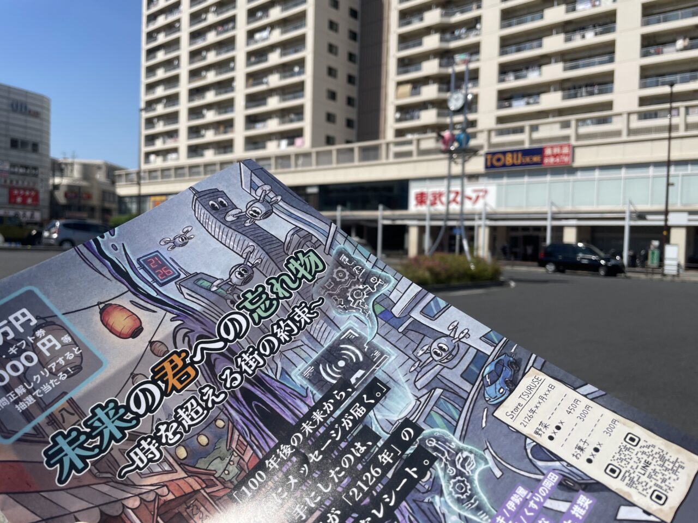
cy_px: 262
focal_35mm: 26
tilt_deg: -1.6
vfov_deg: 53.1
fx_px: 524
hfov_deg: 67.3
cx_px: 349
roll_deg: -1.2
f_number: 1.6
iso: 32
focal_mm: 4.2
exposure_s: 1/6494
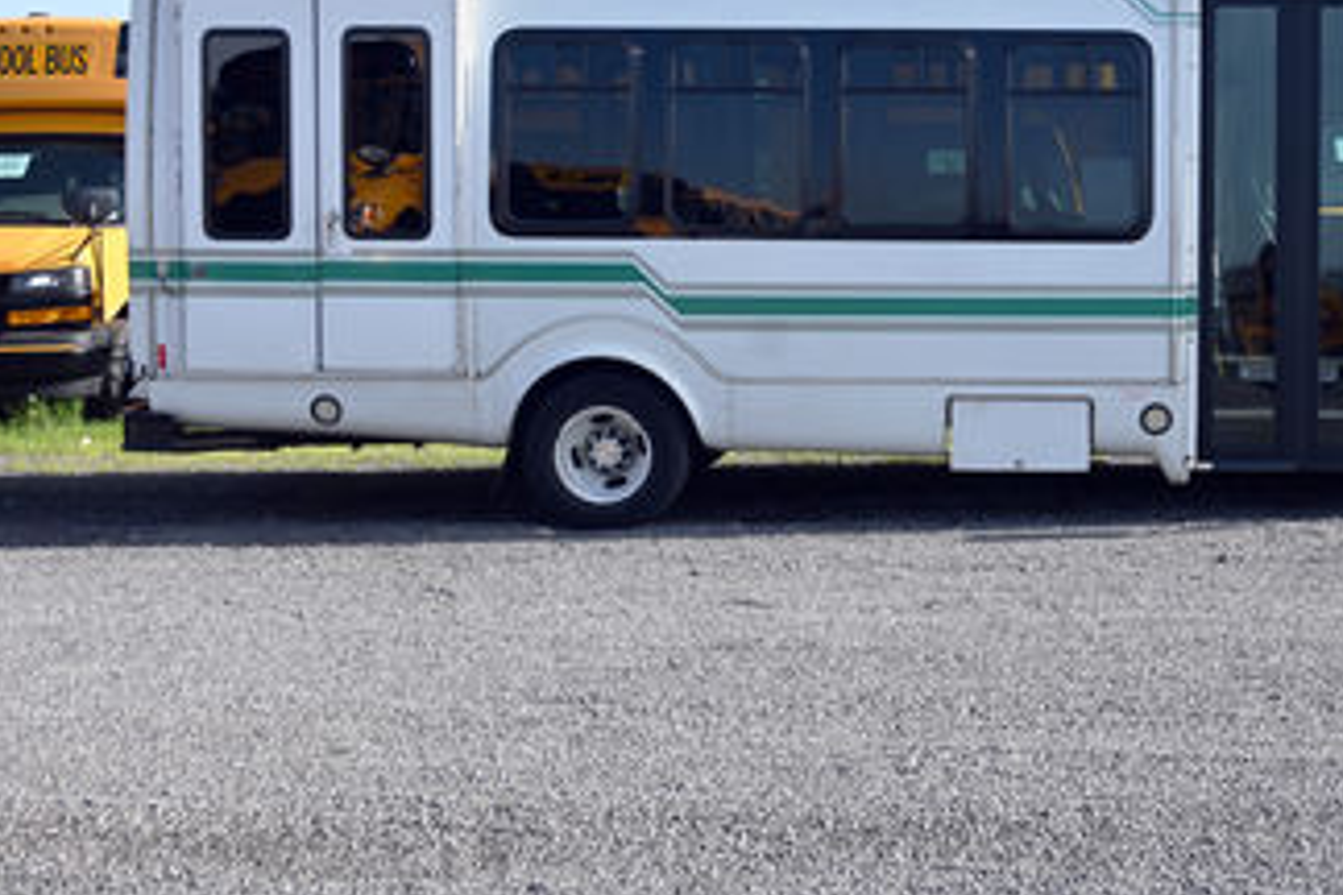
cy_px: 261
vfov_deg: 20.5
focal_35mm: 66
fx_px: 2465
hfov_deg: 30.1
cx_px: 962
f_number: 6.3
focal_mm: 30.5
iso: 100
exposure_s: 1/320
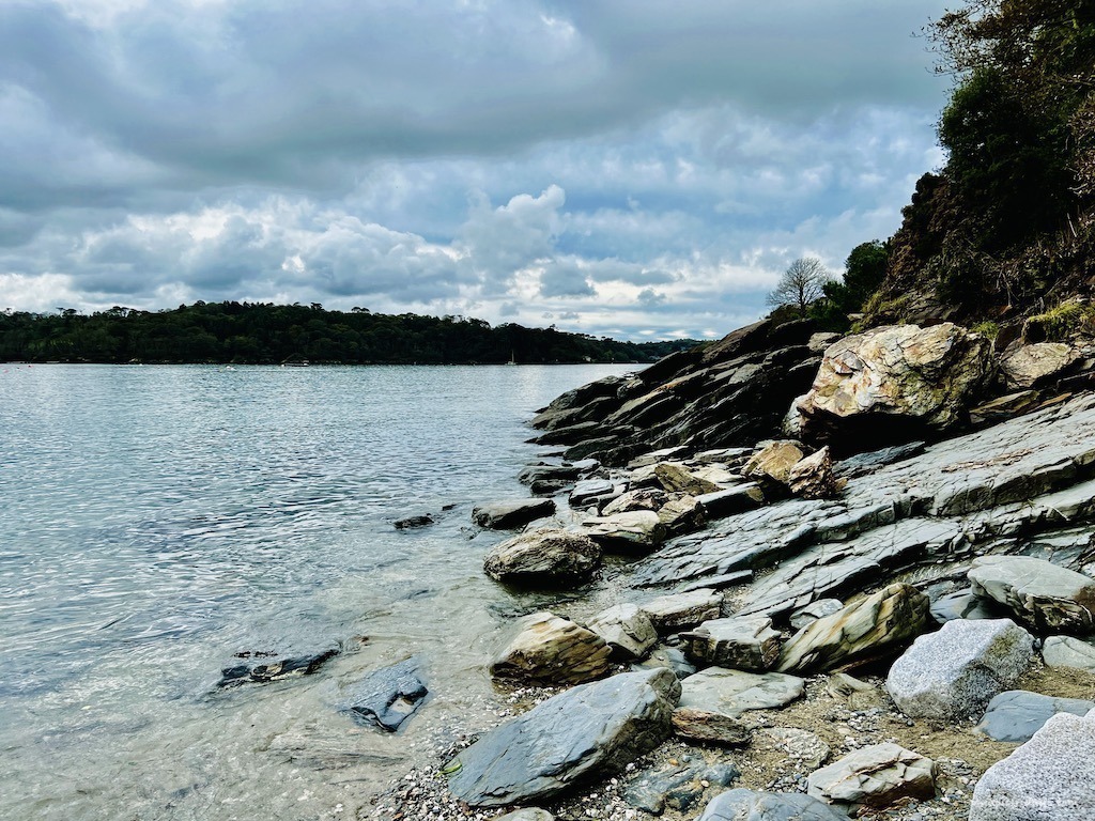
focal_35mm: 26
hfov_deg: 67.3
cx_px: 548
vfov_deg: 53.1
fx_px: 822
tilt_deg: -3.5
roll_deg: +0.3
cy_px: 410
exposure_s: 1/2208
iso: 50
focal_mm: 5.7
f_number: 1.5
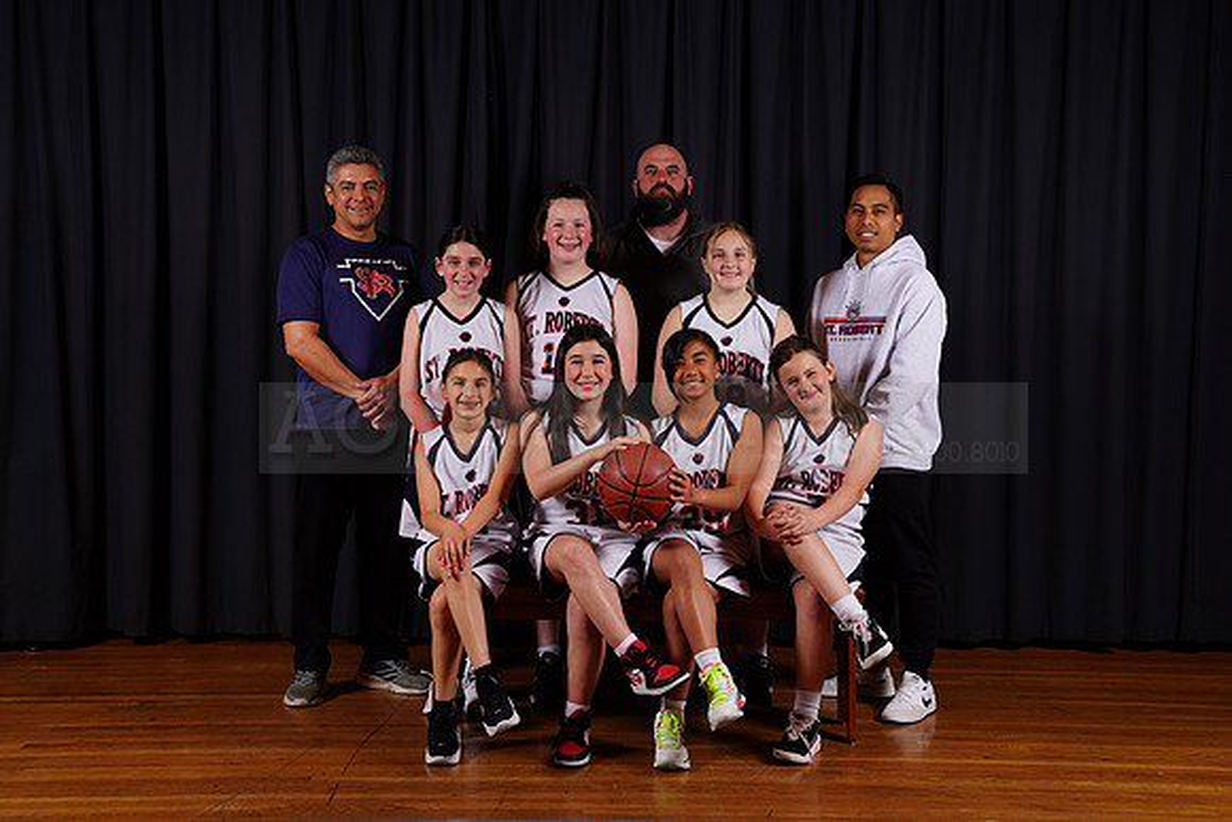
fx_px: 1848
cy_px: 411
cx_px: 616
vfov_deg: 25.1
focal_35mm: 54
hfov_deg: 36.9
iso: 200
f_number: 6.3
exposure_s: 1/200
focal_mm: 54
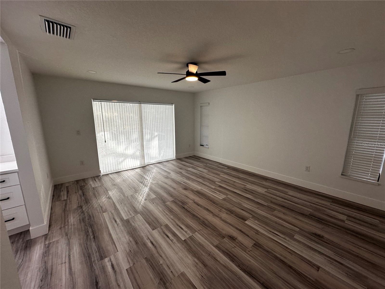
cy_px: 144
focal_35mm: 14
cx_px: 192
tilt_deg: -9.9
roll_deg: +0.4
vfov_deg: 85.7
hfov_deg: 102.1
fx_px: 156
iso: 100
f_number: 2.2
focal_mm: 2.22
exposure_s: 1/120
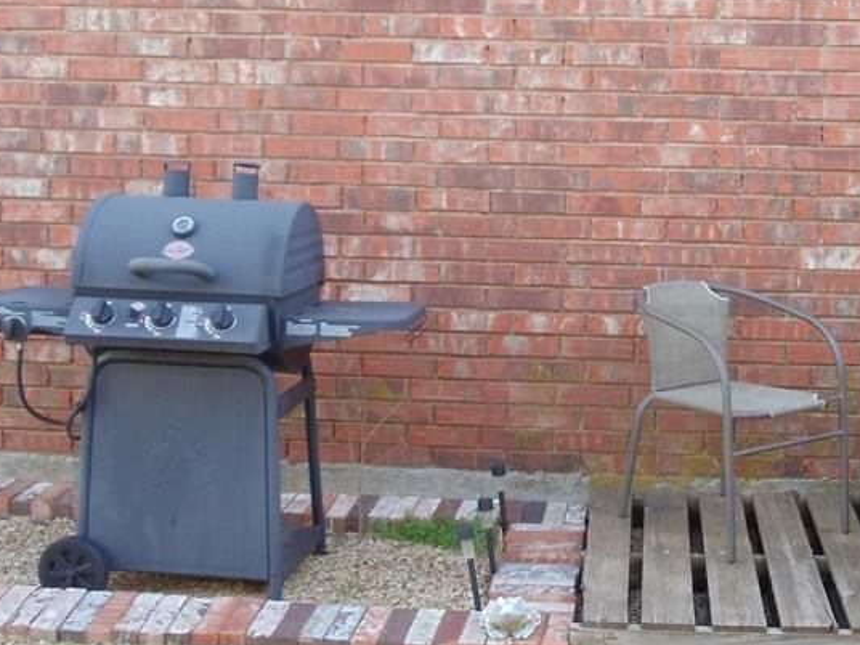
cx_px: 566
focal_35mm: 84
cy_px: 289
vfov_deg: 17.6
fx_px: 2087
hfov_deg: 23.2
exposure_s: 1/60
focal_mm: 6
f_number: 3.5
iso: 80
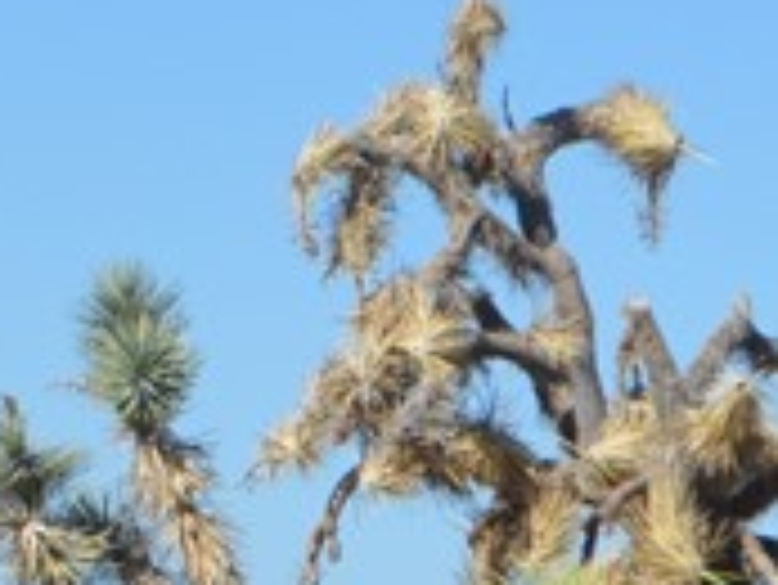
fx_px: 11156
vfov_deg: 3.0
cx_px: -508
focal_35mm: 496
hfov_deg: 4.0
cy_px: 508
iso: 400
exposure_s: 1/2000
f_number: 7.1
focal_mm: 55
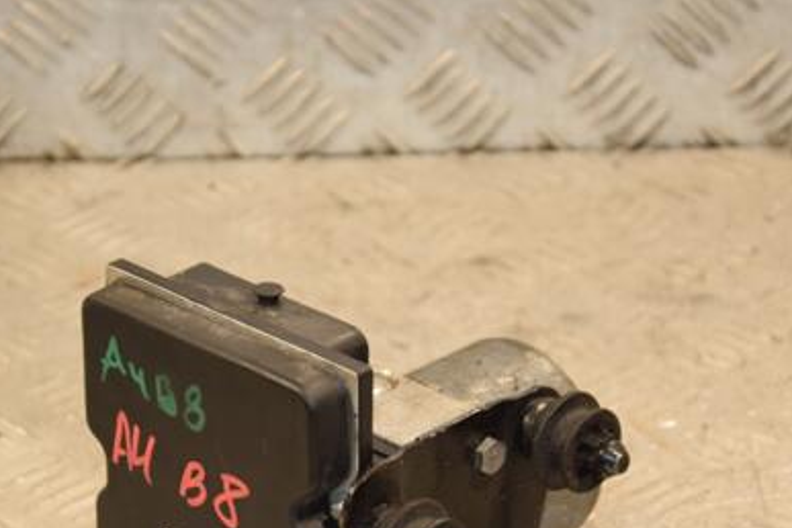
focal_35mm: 163
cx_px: 362
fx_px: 3586
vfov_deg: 8.4
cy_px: 405
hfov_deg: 12.6
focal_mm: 70
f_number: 5.3
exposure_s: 1/160
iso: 800
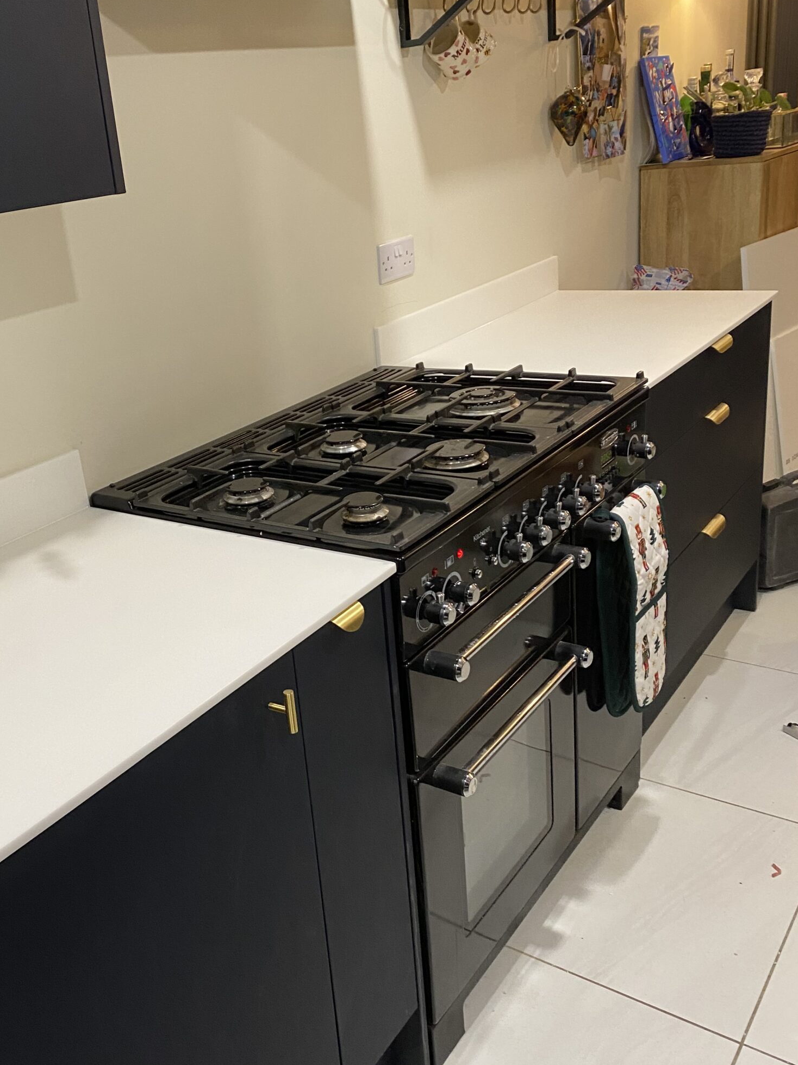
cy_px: 524
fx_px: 1045
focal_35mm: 34
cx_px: 278
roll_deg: +7.2
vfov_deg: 54.0
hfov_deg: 41.3
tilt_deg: -19.8
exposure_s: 1/50
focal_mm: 4.25
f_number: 1.8
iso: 200
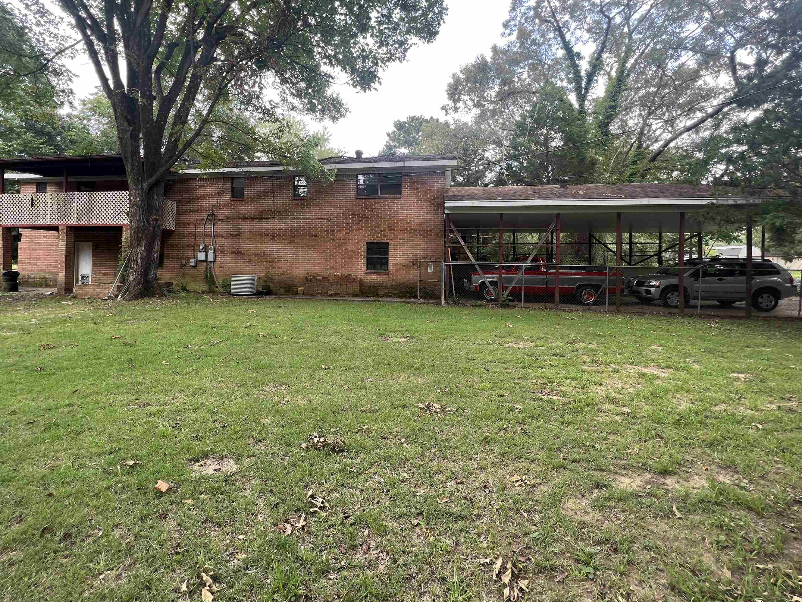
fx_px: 348
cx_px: 376
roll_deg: -1.2
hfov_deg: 98.0
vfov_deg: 81.2
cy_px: 257
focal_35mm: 15
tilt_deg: +1.9
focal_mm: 1.57
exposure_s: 1/105
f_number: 1.8
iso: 32
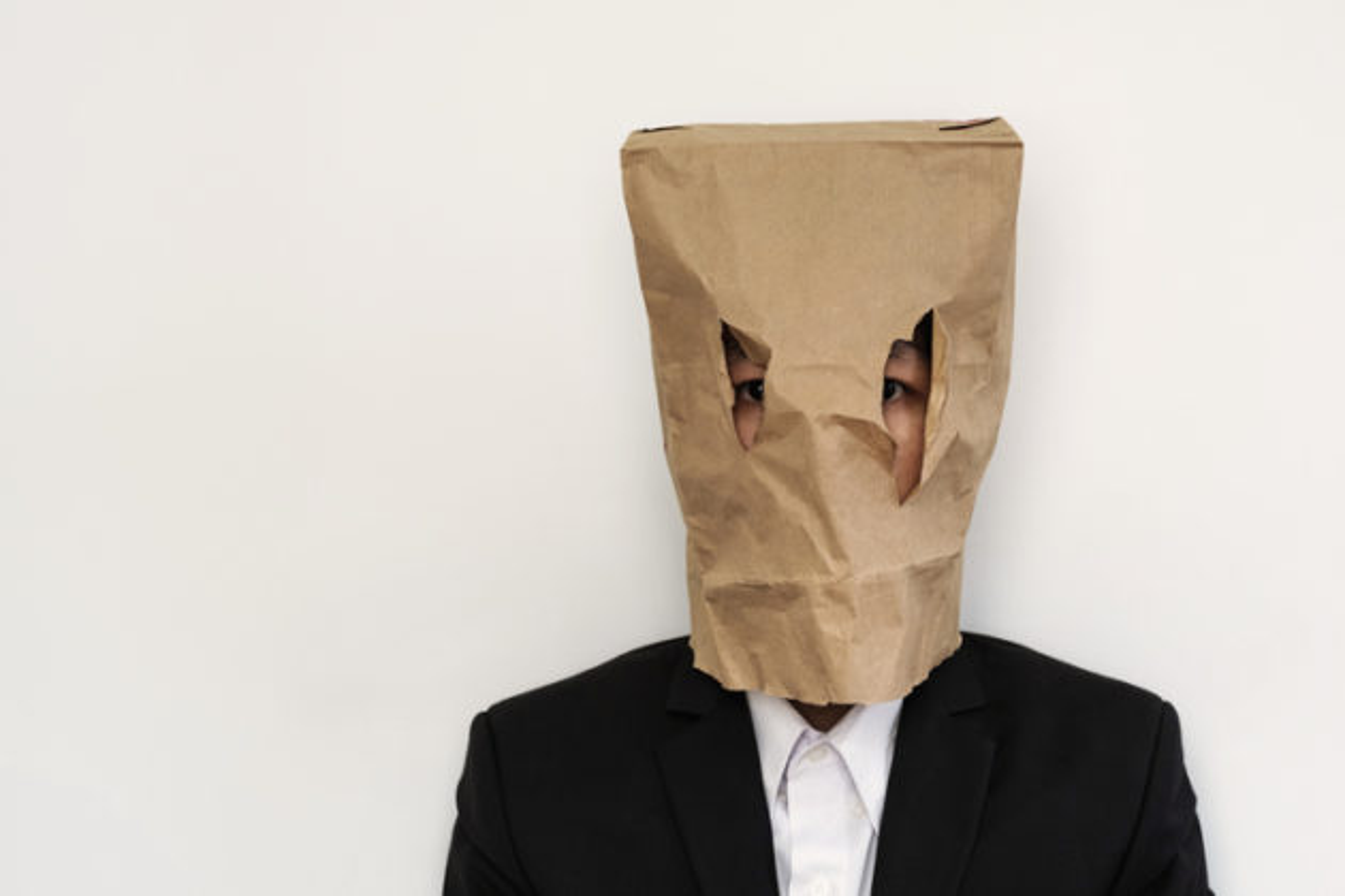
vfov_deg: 16.3
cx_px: 672
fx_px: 3138
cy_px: 448
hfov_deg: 24.2
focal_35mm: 84
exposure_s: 1/60
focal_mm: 56
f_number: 5.6
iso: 400
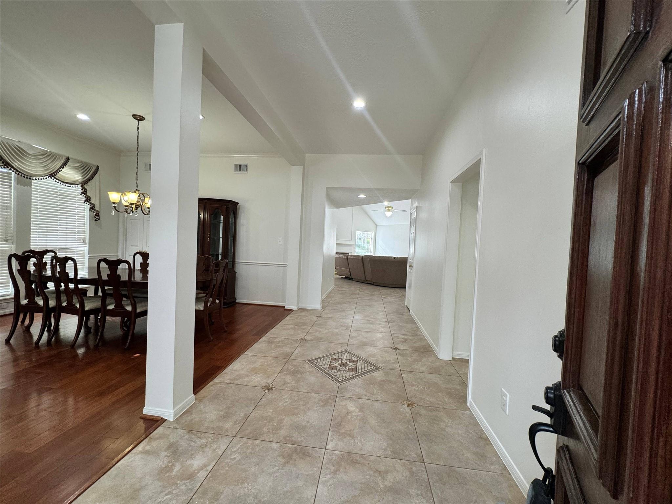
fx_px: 272
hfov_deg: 102.1
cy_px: 252
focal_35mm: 14
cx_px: 336
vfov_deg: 85.7
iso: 200
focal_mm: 2.22
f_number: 2.2
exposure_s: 1/120
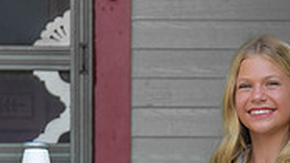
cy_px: 287
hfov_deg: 7.7
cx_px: 239
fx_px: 2161
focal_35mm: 281
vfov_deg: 4.3
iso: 125
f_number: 2.8
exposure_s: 1/320
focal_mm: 70
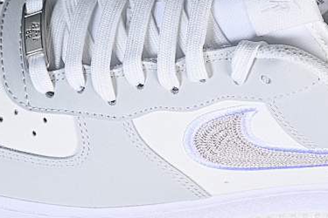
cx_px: 210
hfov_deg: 9.5
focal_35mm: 216
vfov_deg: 6.3
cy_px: -12
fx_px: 1968
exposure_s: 1/80
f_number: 7.1
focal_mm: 50
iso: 160
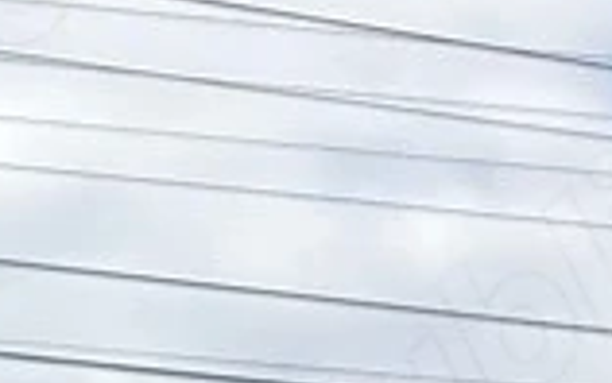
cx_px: 918
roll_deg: -0.7
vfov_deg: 4.4
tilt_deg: -13.7
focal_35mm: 215
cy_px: 2399
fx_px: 3589
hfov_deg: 9.5
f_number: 1.78
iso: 80
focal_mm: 6.76
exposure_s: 1/2525
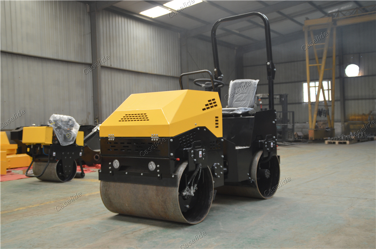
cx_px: 188
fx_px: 391
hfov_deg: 51.3
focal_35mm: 38
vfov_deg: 35.4
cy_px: 124
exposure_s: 1/60
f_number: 4
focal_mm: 25
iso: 400
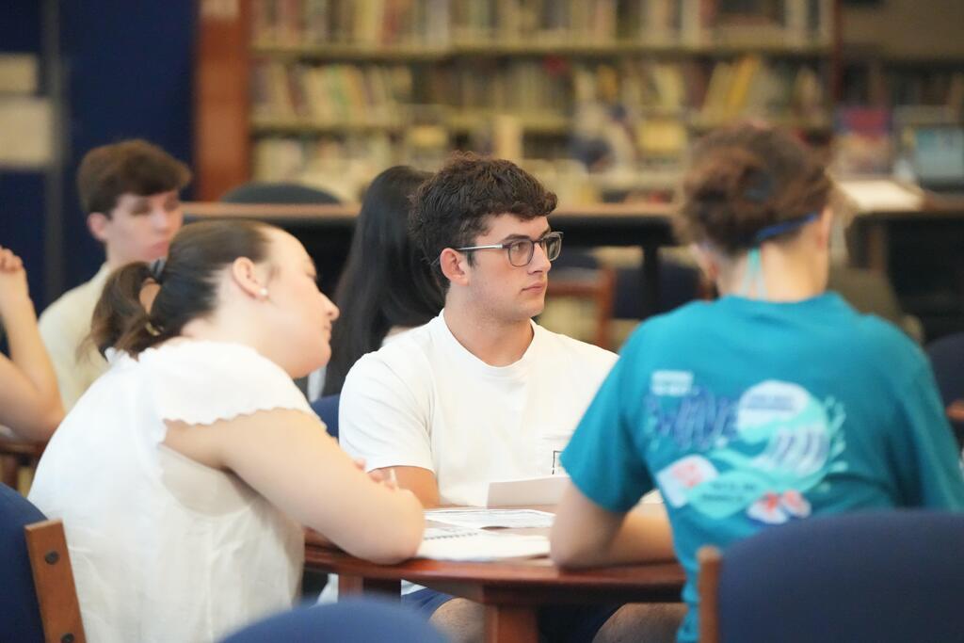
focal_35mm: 198
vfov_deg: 6.9
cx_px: 482
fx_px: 5302
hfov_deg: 10.4
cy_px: 322
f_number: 3.5
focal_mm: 198
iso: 20000
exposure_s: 1/3200
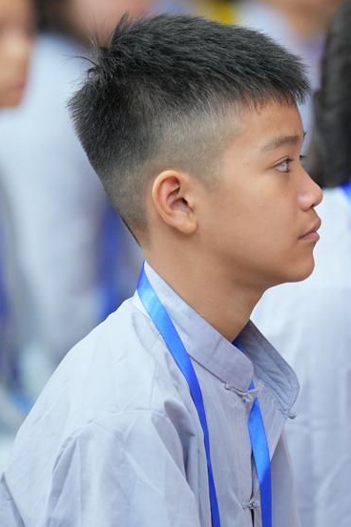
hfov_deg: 3.2
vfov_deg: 4.7
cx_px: 258
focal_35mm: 435
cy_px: 281
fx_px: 6361
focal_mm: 200
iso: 2500
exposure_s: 1/125
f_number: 2.8
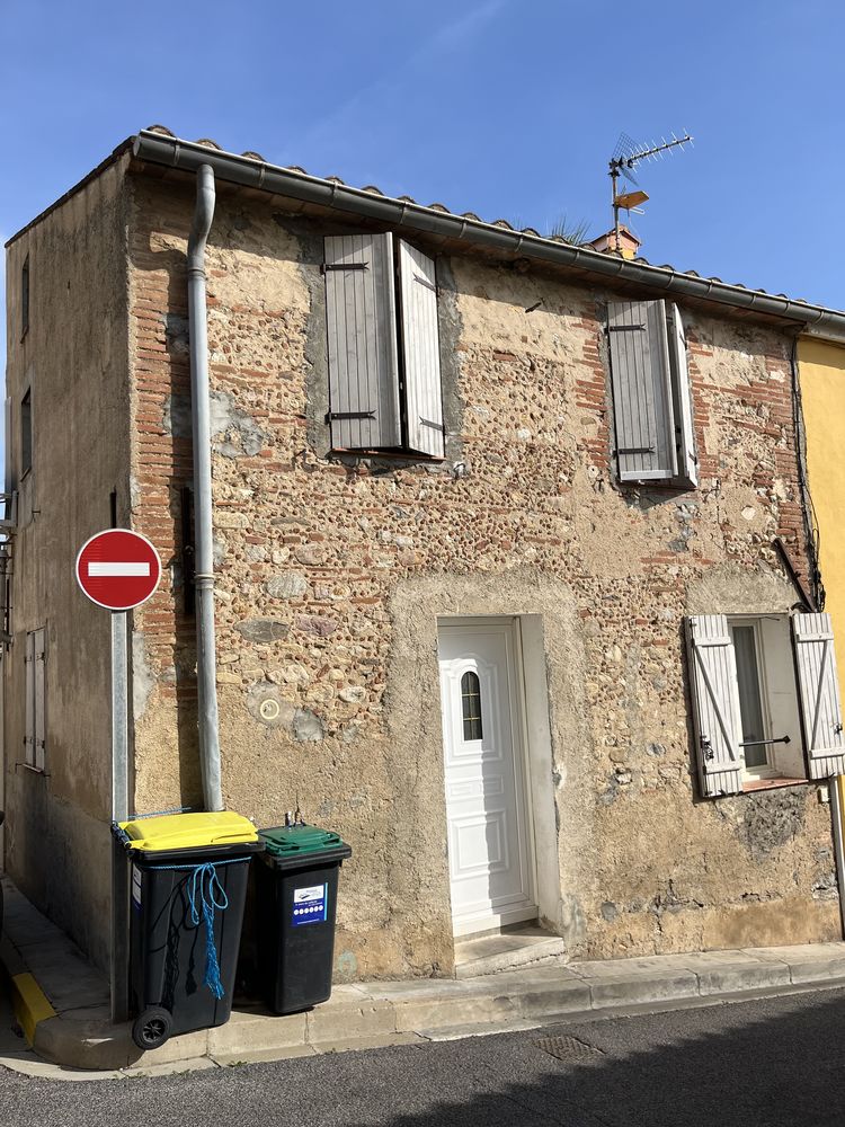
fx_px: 846
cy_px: 564
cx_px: 422
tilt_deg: +4.5
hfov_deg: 53.1
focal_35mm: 26
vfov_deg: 67.3
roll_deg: +3.3
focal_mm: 5.1
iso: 50
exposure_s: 1/4854
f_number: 1.6
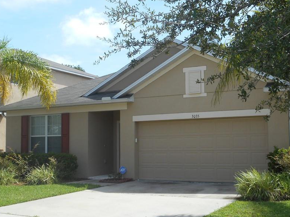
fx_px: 427
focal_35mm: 51
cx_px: 167
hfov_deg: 37.4
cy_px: 123
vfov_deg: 28.5
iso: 80
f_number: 4.5
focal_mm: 6.9
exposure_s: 1/320
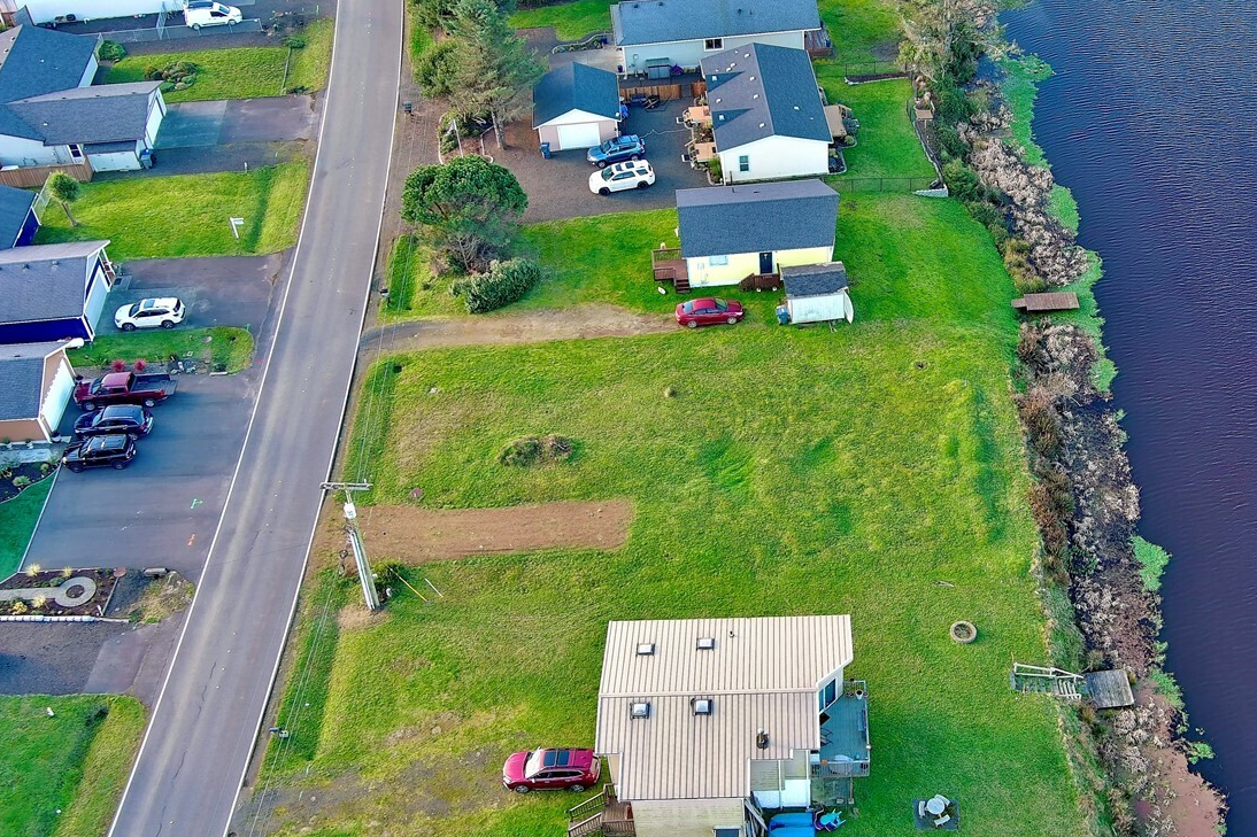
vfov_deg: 29.9
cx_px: 815
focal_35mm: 45
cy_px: 413
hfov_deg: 43.1
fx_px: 1571
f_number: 2.8
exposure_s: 1/86.1
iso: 100
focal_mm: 10.57
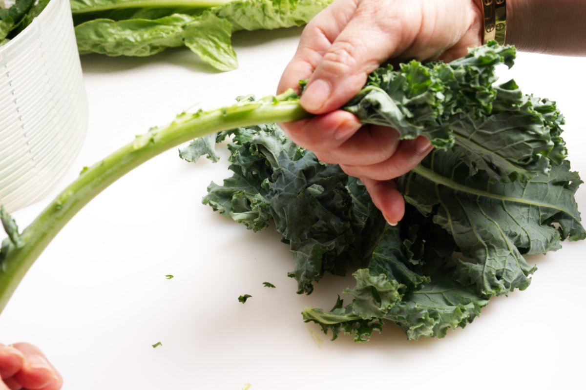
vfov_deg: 29.2
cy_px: 195
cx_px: 293
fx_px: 748
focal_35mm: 46
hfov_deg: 42.8
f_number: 11
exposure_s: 1/400
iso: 1250
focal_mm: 46
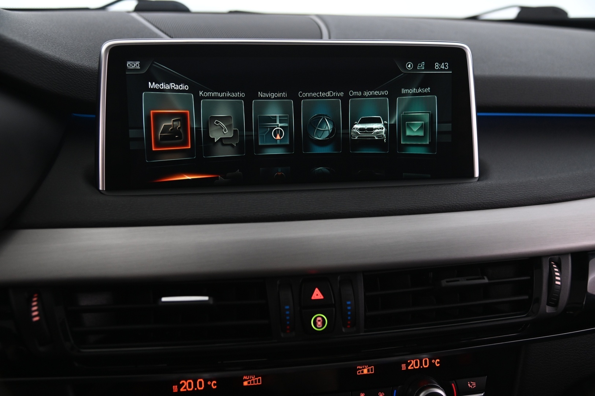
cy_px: 198
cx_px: 298
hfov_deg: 54.5
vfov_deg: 37.8
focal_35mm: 35
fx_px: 578
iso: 2000
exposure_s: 1/25
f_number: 4
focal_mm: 35
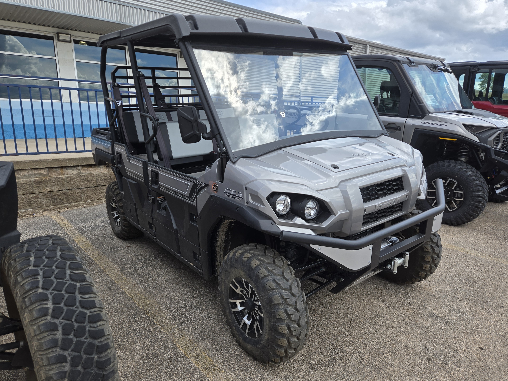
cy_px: 194
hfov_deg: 71.6
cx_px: 248
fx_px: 352
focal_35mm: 24
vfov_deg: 56.8
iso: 25
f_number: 1.8
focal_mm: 5.4
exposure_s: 1/909
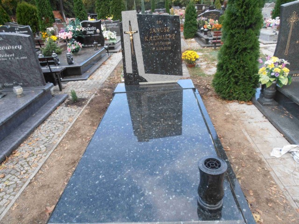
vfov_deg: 56.8
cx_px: 150
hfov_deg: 71.6
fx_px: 207
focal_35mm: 24
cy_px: 112
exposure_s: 1/160
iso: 80
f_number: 3
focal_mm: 4.2
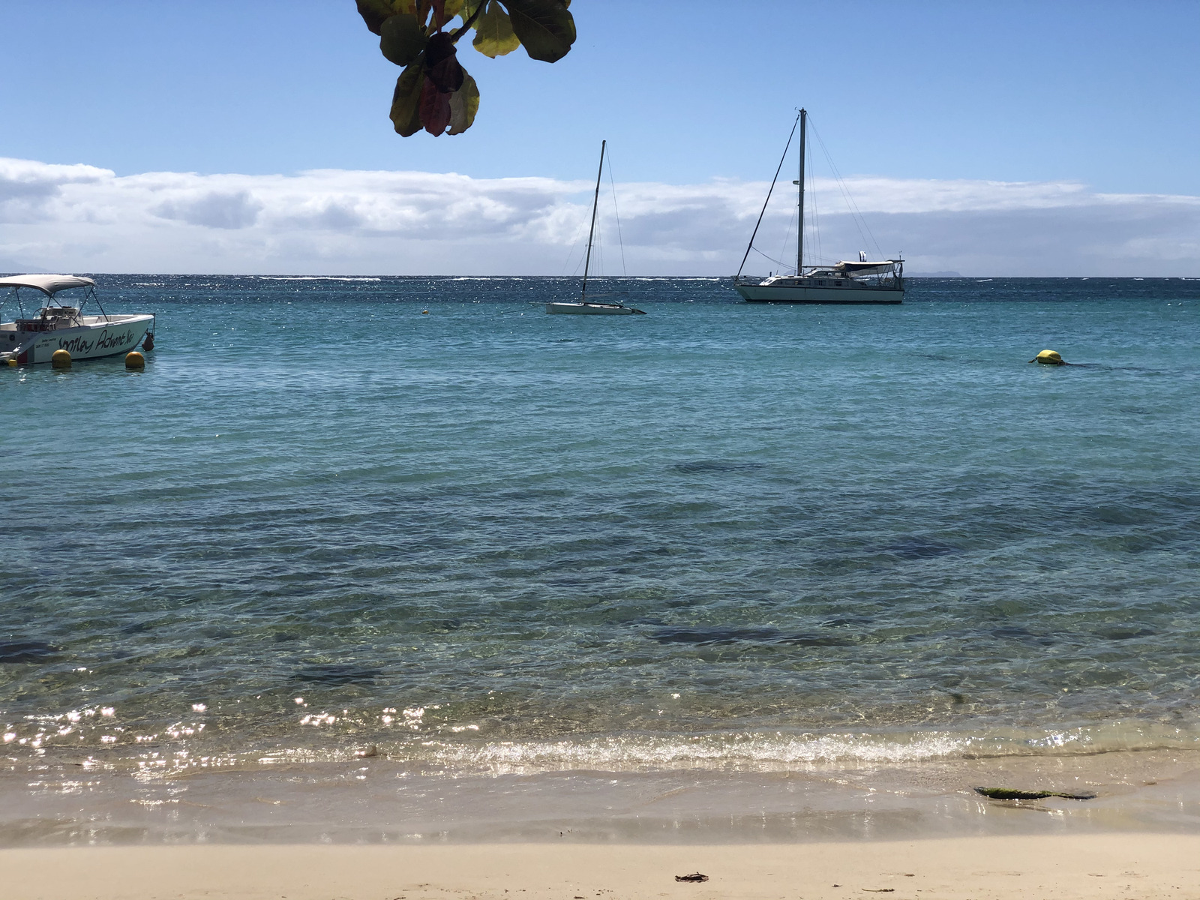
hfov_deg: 36.8
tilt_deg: -5.2
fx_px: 1803
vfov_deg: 28.0
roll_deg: +0.7
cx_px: 600
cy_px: 450
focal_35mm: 52
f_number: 2.4
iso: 16
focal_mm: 6
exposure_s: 1/2825
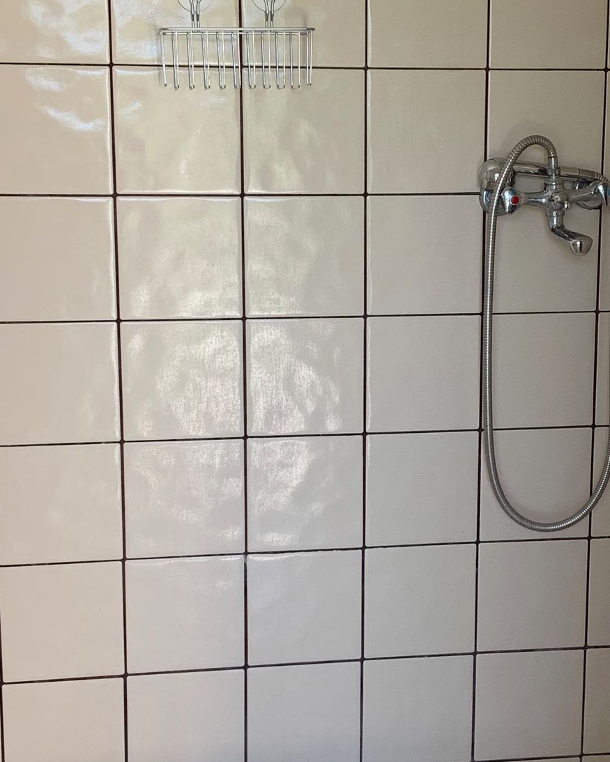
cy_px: 417
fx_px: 1466
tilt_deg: -9.9
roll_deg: +1.2
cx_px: 360
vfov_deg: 29.1
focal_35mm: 65
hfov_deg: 23.5
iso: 40
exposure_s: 1/121
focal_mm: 4.25
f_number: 1.8
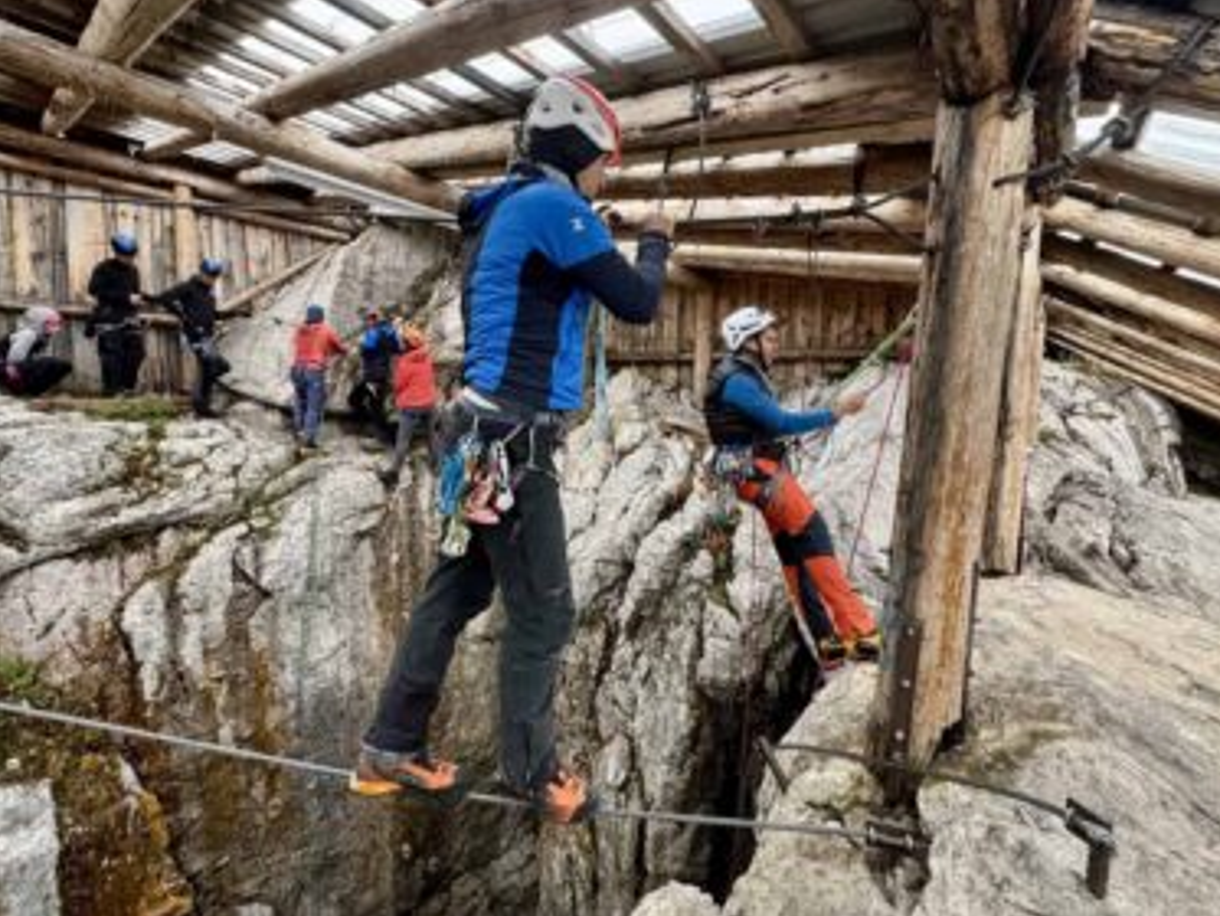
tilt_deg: -4.1
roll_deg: -1.5
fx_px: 529
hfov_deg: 98.1
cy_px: 429
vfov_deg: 81.7
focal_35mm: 15
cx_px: 595
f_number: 2.2
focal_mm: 2.22
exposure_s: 1/99
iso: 50
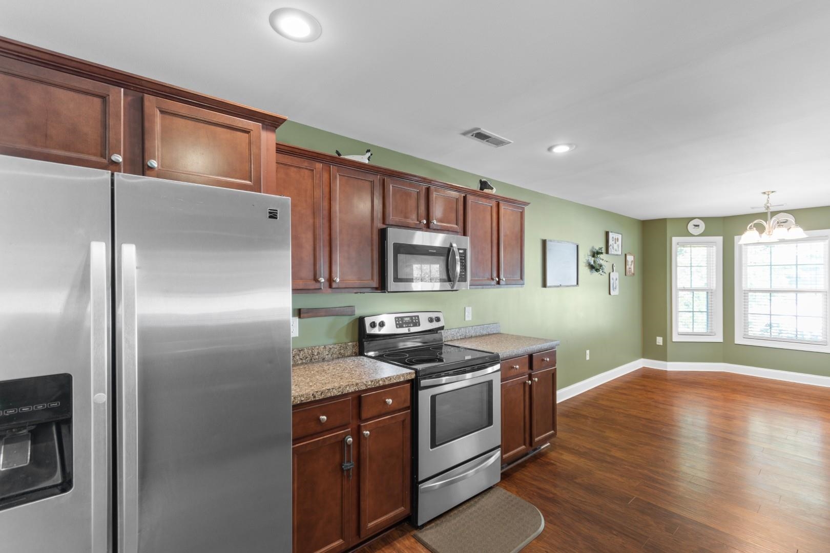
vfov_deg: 77.3
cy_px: 276
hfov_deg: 100.4
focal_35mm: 15
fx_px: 346
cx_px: 415
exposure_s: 2
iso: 100
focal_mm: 10
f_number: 4.5
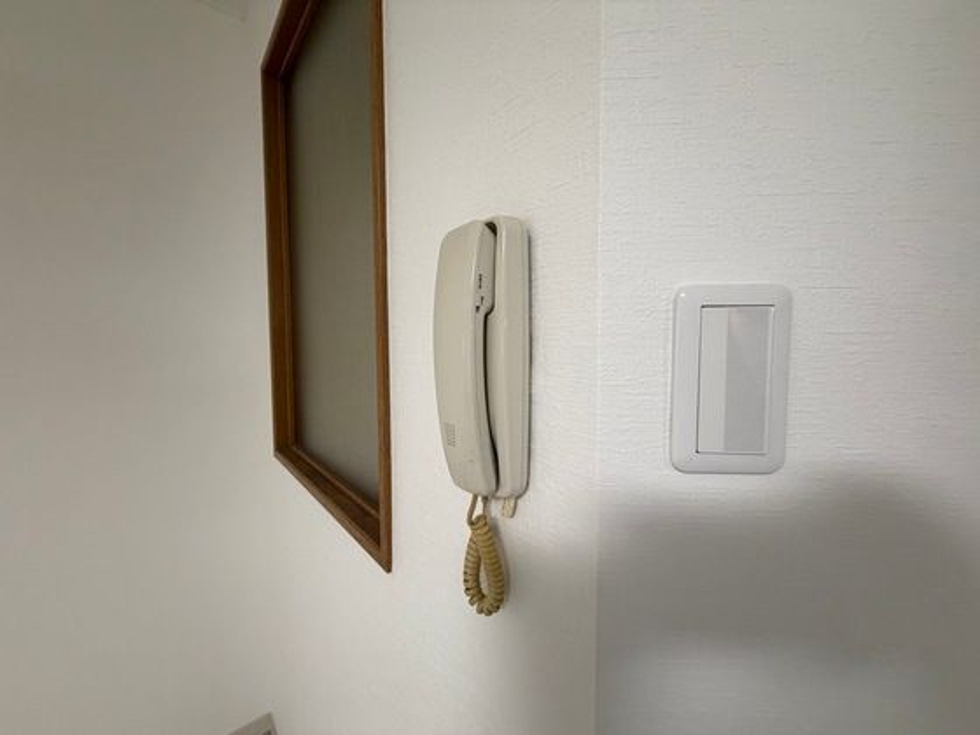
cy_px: 368
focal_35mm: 14
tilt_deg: -3.1
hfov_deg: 102.1
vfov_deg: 85.7
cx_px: 490
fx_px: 396
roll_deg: +0.4
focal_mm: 2.22
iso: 160
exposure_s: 1/60
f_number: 2.2
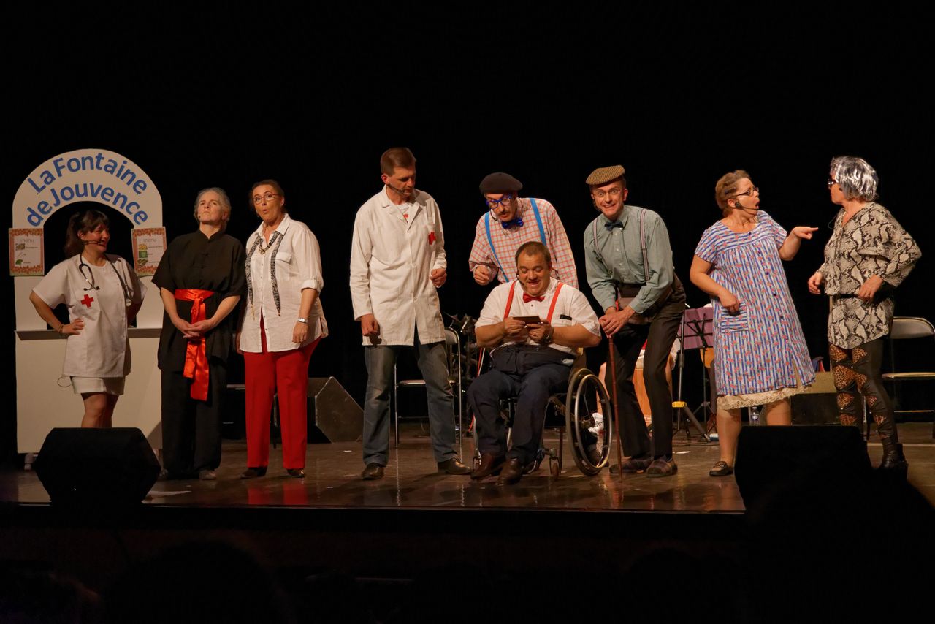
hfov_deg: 24.8
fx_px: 2130
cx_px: 468
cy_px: 312
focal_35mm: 82
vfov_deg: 16.7
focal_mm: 82
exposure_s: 1/500
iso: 3200
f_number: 4
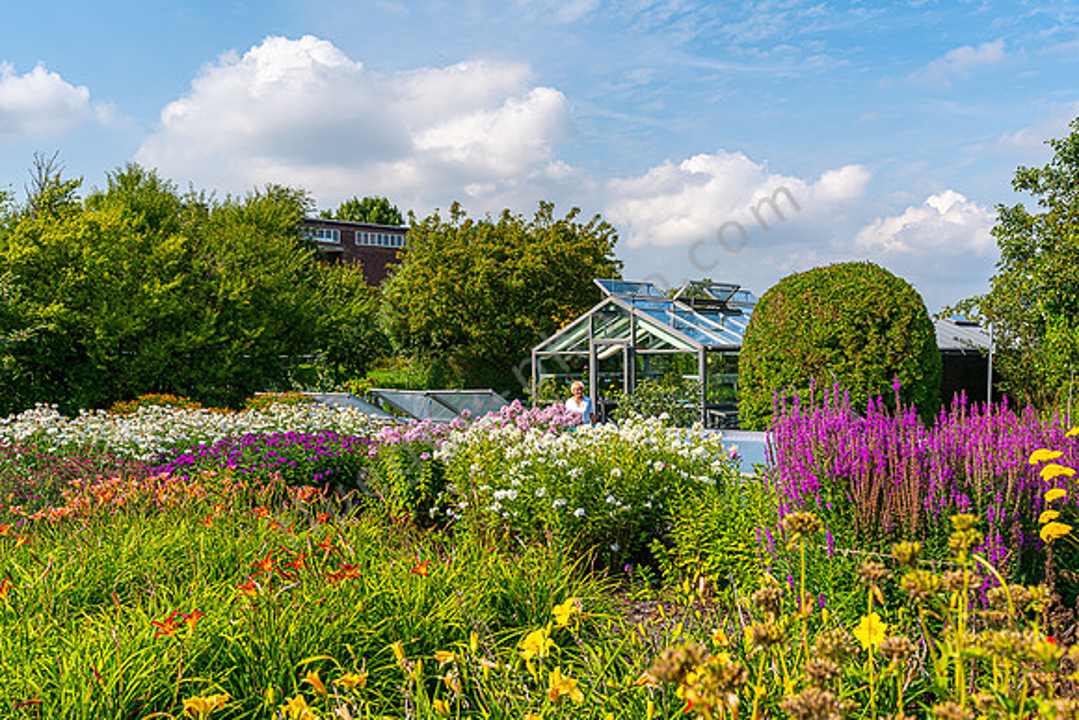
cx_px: 540
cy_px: 360
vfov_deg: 37.9
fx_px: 1049
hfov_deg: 54.4
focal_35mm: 35
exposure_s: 1/500
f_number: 5
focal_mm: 35
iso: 100
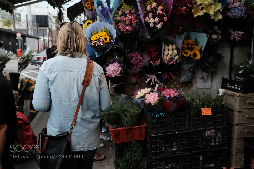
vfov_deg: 37.9
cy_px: 84
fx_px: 247
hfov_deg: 54.4
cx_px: 127
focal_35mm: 35
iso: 2000
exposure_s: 1/2000
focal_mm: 23
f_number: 4
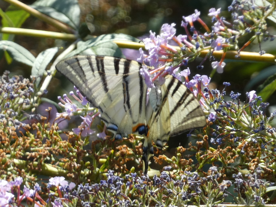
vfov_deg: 2.5
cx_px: 138
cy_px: 104
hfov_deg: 3.4
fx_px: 4657
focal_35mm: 584
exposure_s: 1/100
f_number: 5.6
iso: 125
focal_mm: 104.7
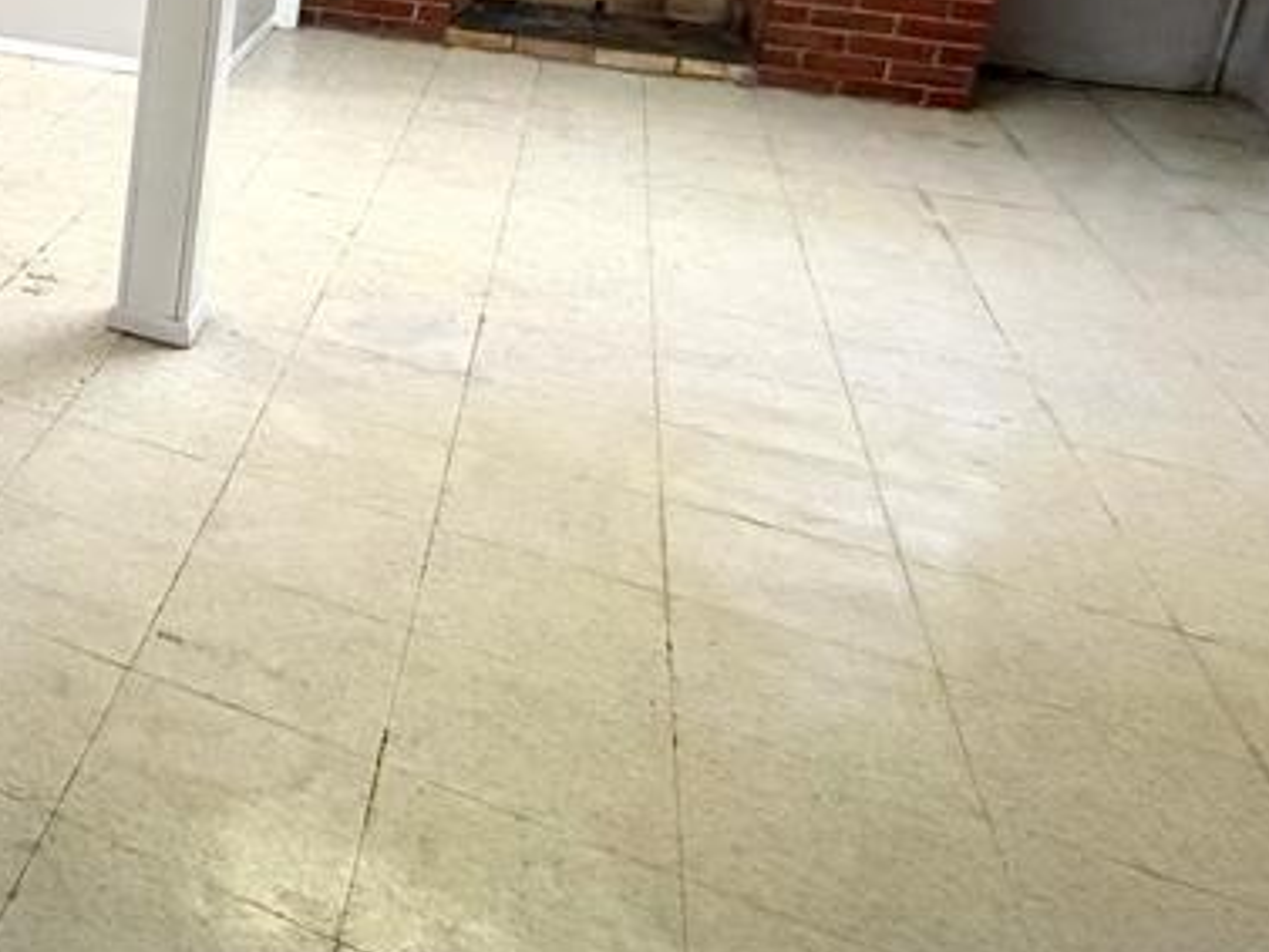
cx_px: -293
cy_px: 54
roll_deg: -0.6
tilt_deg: -15.4
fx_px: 1393
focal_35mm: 38
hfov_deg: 36.4
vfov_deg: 35.0
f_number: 2.2
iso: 200
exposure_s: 1/60
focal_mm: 2.22
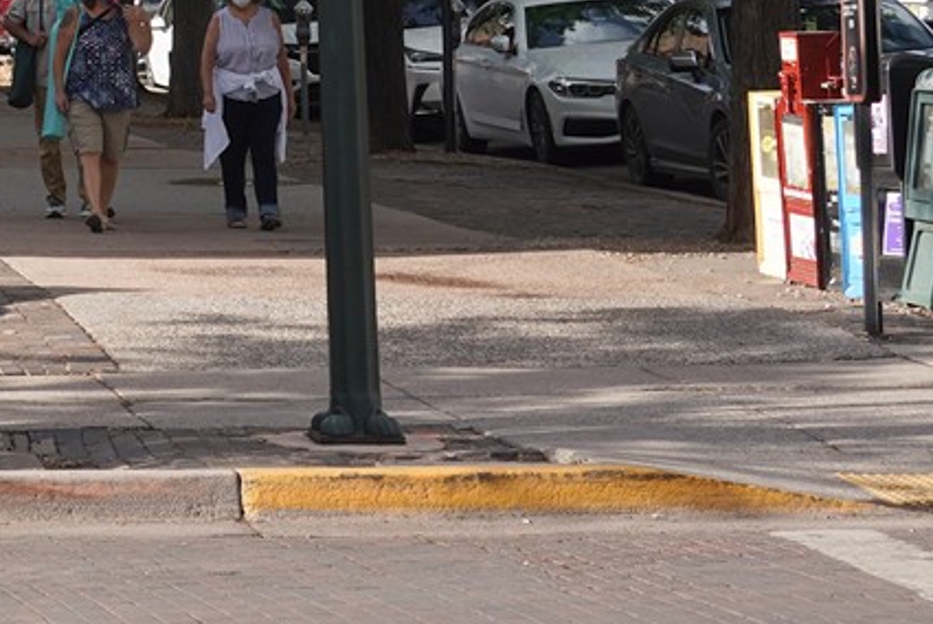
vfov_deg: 7.7
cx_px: -1076
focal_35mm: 174
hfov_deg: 10.6
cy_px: -363
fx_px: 4512
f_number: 11
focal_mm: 37
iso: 160
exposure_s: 1/100
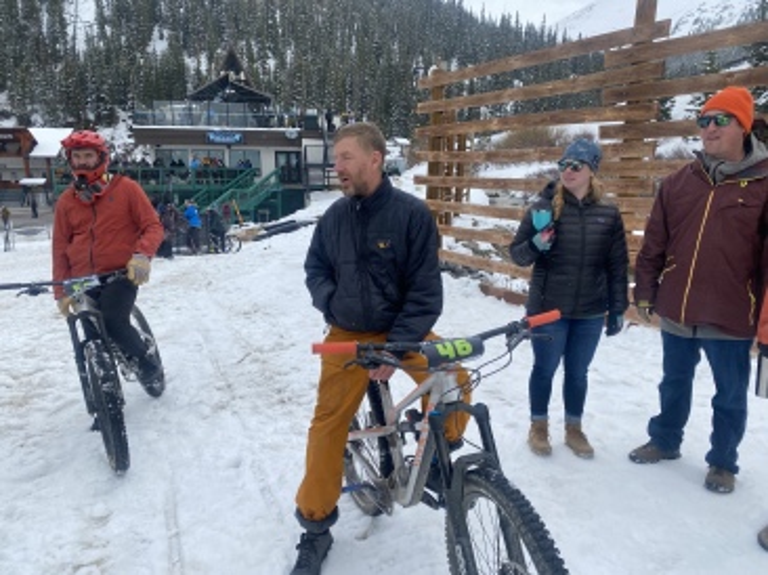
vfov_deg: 53.0
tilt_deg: -13.0
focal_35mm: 26
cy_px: 288
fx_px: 576
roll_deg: +0.5
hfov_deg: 67.3
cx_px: 384
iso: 32
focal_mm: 4.25
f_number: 1.8
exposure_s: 1/1927
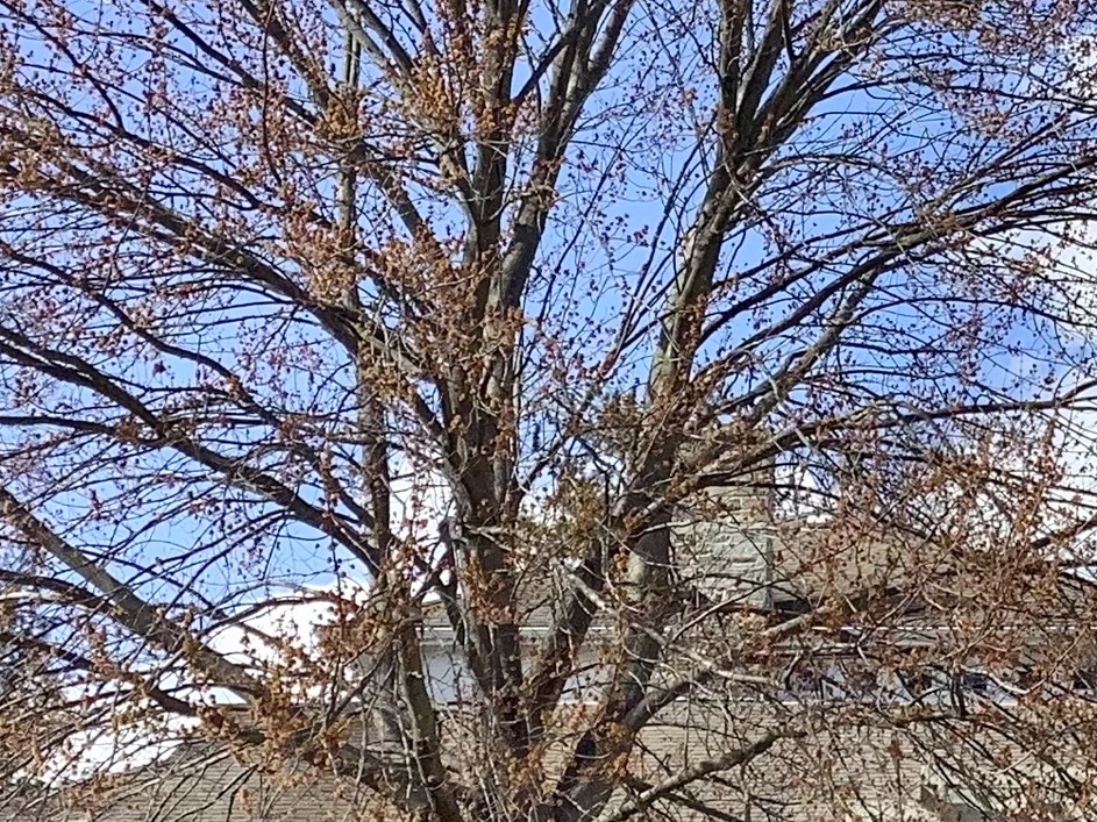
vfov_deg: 14.6
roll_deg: -0.9
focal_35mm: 101
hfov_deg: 19.1
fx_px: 3200
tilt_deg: +16.1
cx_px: 986
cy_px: 356
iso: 25
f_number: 2.4
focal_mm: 3.3
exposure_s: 1/1018
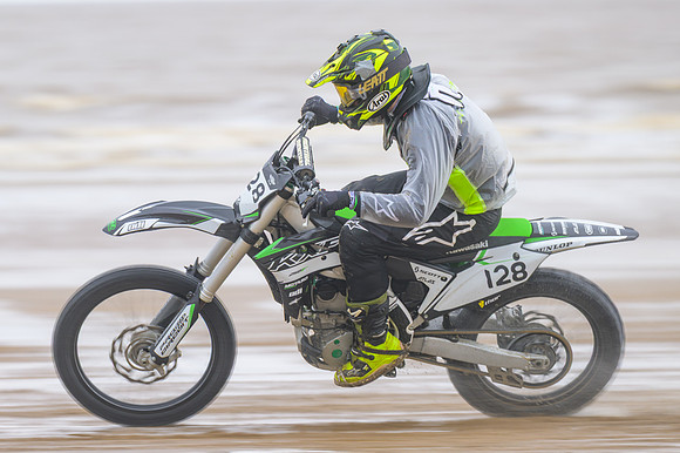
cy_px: 218
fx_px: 6102
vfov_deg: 4.2
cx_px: 332
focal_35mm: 323
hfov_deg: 6.4
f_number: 4
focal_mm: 200
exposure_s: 1/250
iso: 125
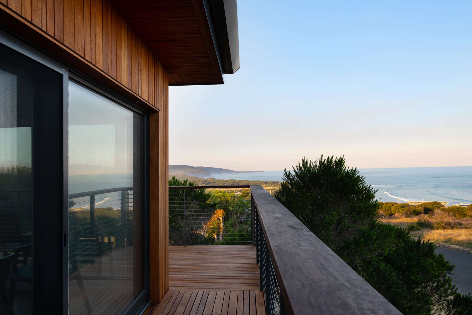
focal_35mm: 28
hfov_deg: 65.5
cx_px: 230
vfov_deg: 46.4
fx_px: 367
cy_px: 158
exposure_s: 1/60
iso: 200
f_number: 11
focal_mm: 27
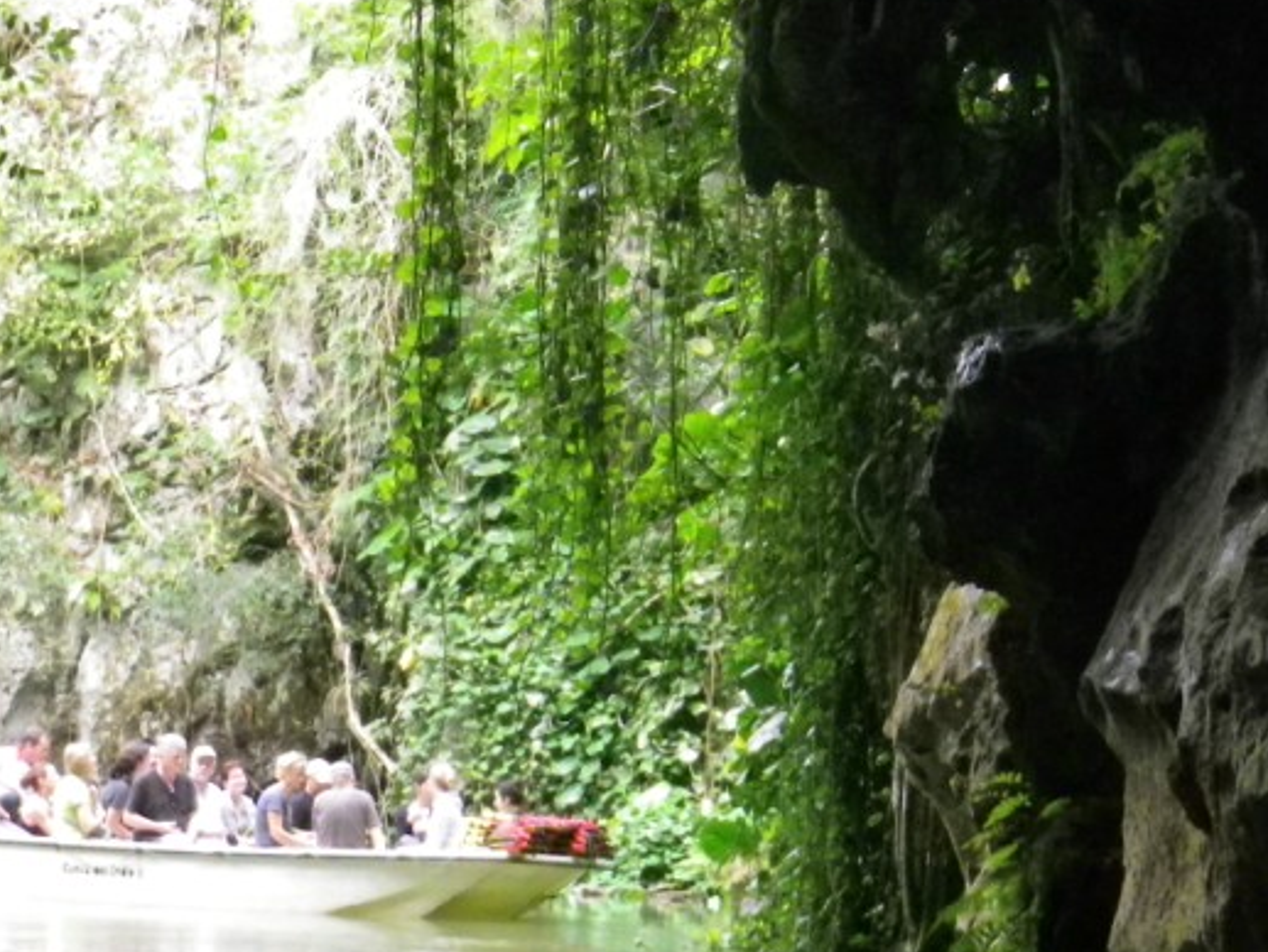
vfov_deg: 10.8
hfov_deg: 14.3
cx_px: 272
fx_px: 5020
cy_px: 125
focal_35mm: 137
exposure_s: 1/60
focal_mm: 10.4
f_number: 4.5
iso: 640
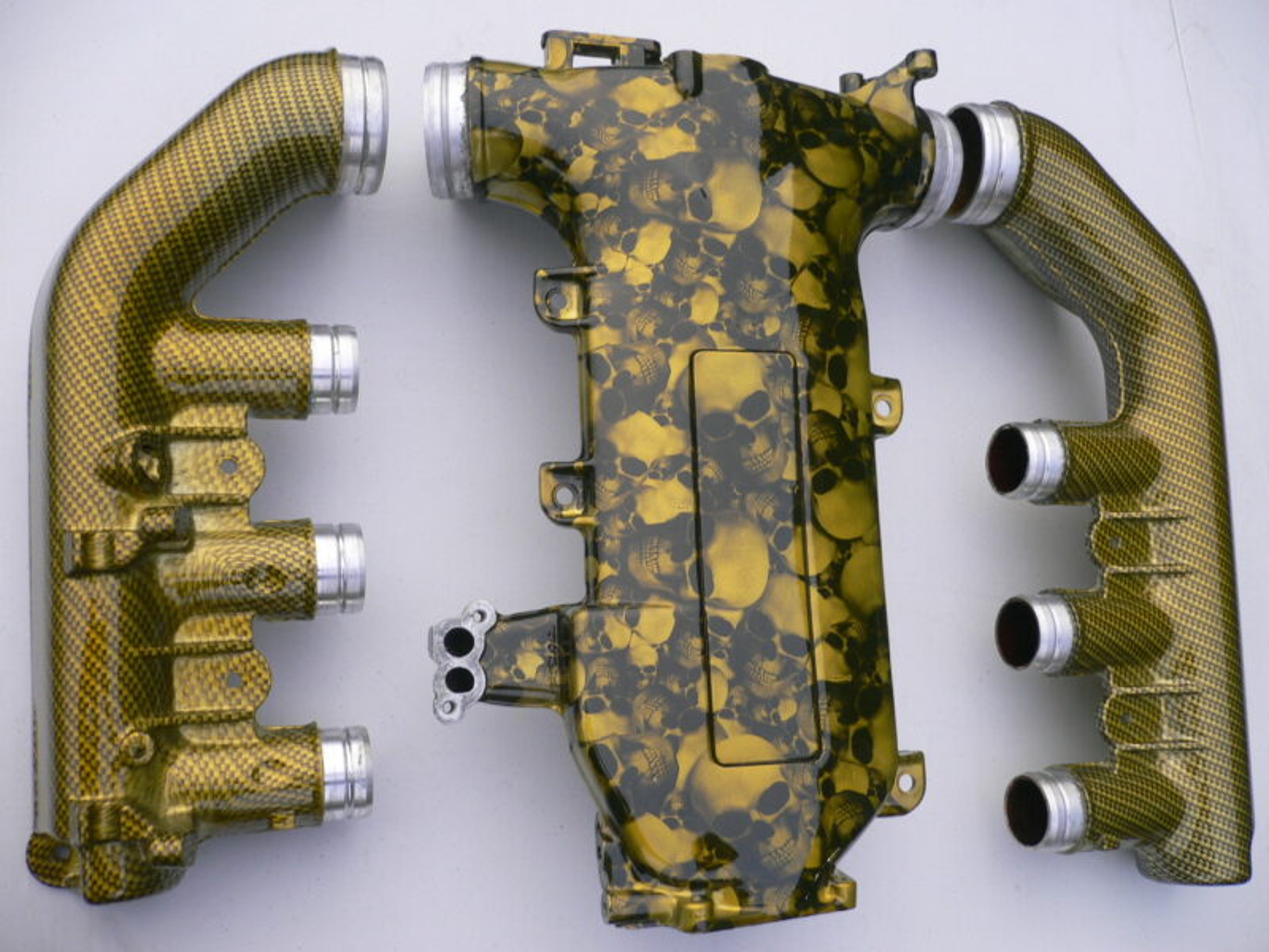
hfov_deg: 52.6
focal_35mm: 35
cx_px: 634
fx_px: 1283
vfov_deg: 40.7
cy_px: 476
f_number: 2.8
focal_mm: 5.8
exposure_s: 1/100
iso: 80
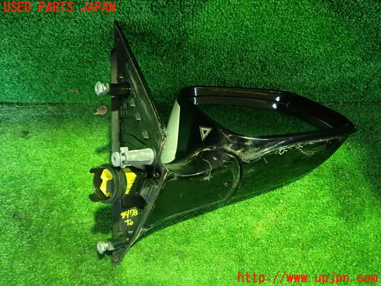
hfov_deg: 69.4
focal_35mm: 25
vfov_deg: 54.9
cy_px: 143
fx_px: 275
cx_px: 190
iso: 800
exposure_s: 1/20
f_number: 2
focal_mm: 4.5
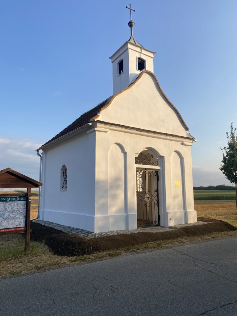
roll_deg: +0.2
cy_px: 158
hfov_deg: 53.1
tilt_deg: +10.1
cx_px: 118
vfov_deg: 67.3
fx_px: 237
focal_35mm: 26
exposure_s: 1/1808
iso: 32
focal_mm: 4.25
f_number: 1.8
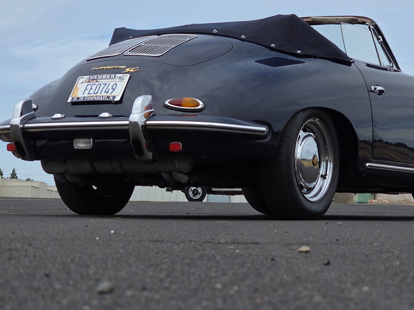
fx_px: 1231
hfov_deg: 19.1
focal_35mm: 103
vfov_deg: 14.4
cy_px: 151
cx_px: 232
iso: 50
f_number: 2.4
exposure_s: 1/2775
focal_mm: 7.9
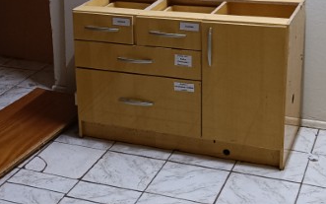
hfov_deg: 28.8
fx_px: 631
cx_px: 119
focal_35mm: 71
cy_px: 49
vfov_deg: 18.2
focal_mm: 4.94
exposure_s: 1/39.9
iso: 612
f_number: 1.5
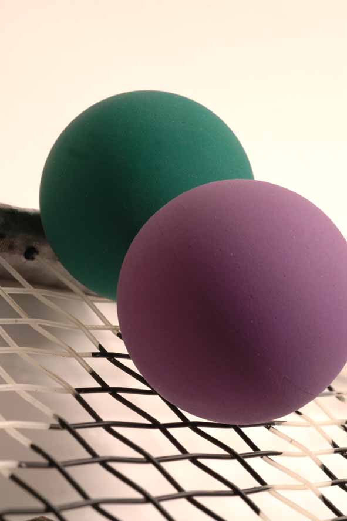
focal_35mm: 90
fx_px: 1303
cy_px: 260
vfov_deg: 22.6
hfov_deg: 15.2
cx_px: 174
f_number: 18
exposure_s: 1/160
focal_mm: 60
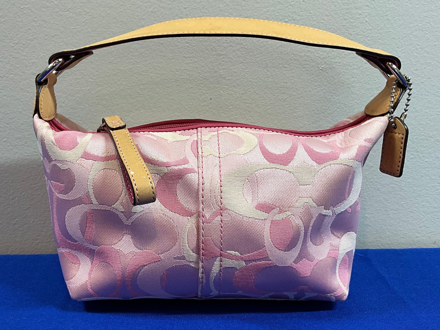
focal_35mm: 29
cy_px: 165
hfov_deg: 61.6
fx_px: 369
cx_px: 220
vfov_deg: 48.3
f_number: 1.8
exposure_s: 1/60
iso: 40
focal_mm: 3
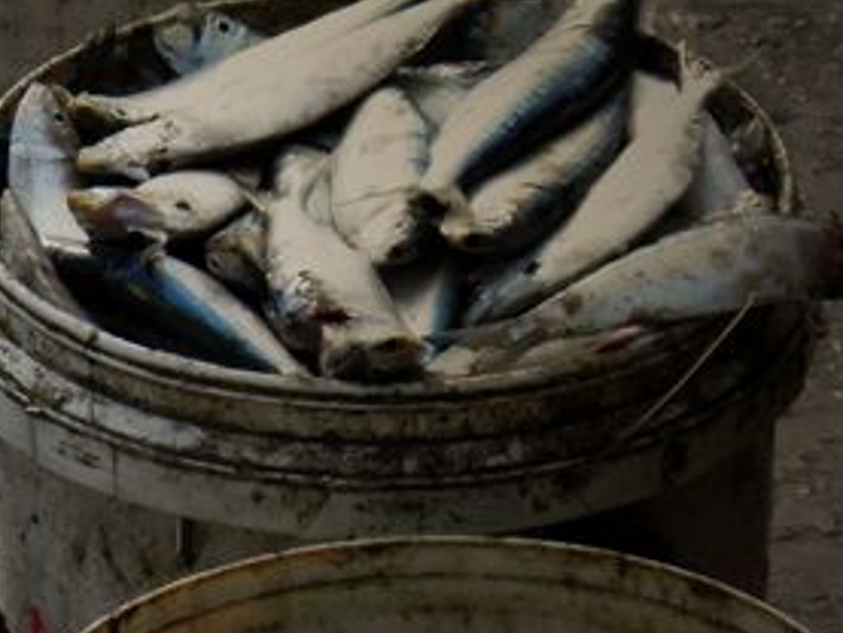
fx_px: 12815
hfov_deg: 3.8
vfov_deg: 2.8
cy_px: 390
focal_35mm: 526
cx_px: -213
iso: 50
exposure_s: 1/400
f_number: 4.1
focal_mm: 32.7
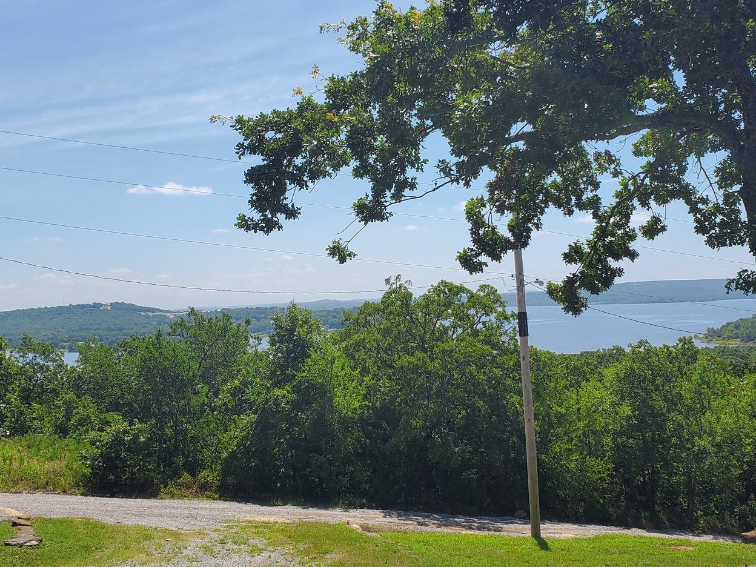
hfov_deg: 46.8
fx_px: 874
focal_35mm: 40
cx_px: 387
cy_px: 191
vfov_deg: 35.6
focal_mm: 4.3
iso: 50
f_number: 2.4
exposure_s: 1/2077
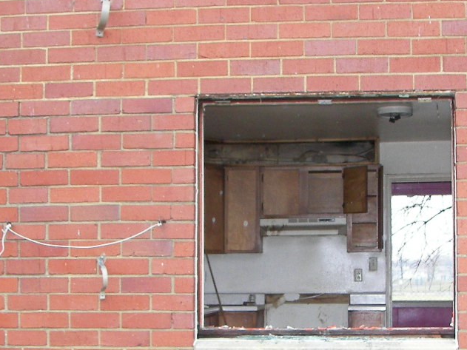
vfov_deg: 20.1
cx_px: 265
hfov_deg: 26.7
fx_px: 985
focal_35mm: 73
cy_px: 226
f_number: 2.8
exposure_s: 1/30
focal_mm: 6
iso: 125
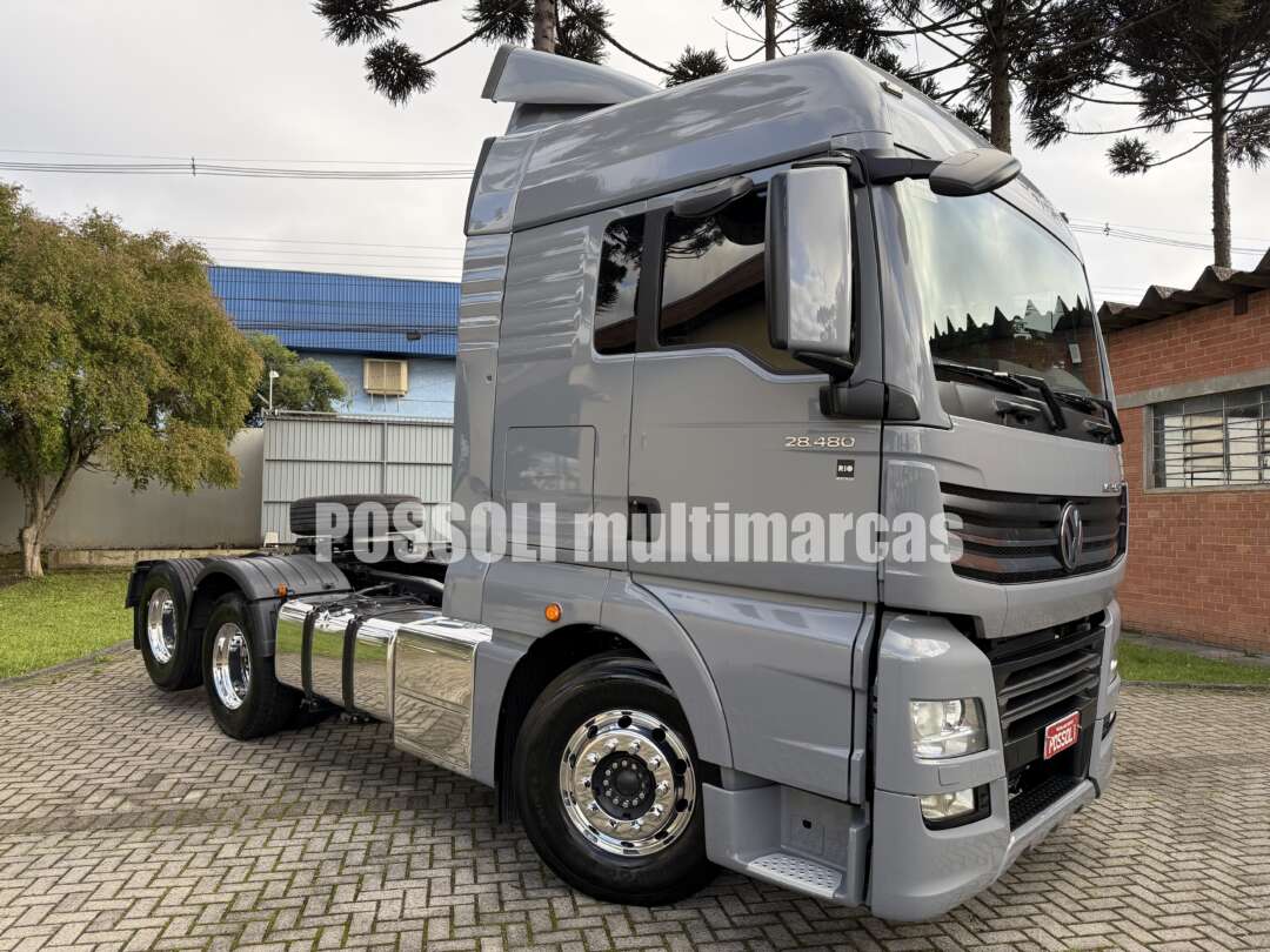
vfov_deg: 56.8
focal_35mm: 24
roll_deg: -0.4
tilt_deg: +2.4
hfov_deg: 71.6
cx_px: 635
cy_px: 476
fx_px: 881
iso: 100
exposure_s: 1/967
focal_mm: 6.76
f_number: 1.78
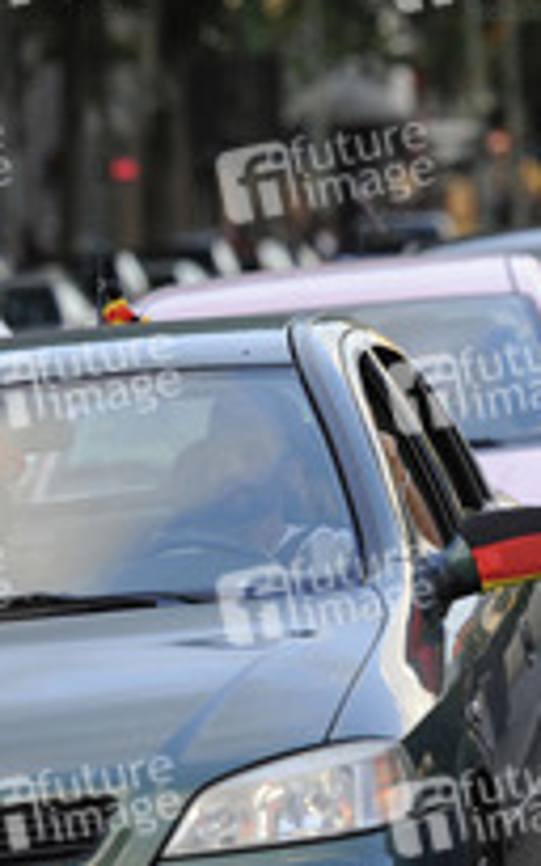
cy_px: 279
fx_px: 7389
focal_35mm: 313
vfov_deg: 6.7
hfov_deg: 4.2
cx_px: -42
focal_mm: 140
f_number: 3.2
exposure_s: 1/1000
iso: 640
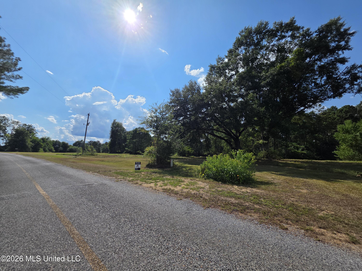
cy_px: 136
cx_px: 181
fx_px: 136
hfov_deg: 106.2
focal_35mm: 13
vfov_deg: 89.9
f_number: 1.9
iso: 40
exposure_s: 1/4413
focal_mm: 2.2
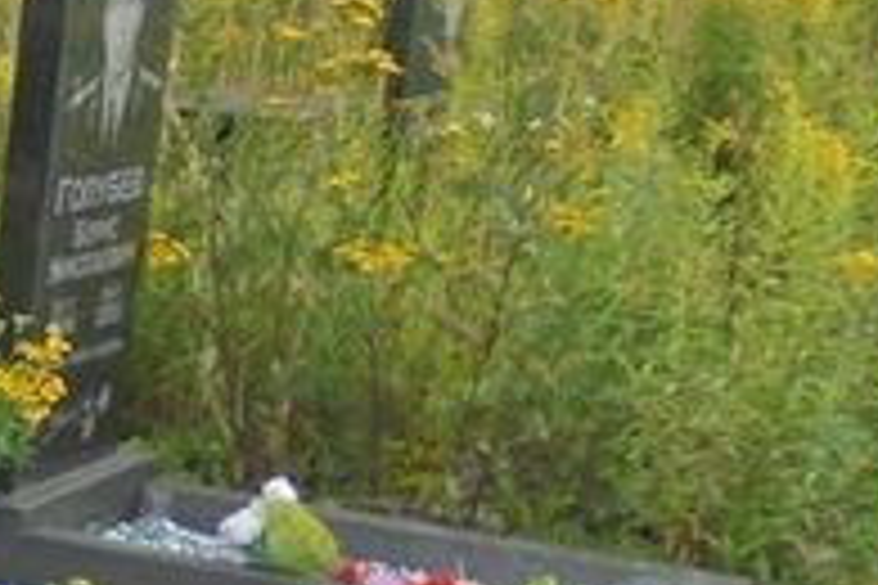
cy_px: 1174
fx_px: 2707
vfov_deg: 11.2
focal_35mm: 111
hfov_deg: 15.4
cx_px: -783
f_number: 3.5
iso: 100
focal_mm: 4.6
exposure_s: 1/320
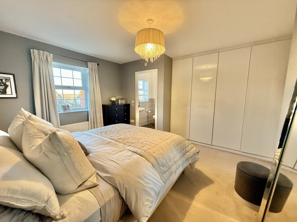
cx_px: 148
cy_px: 111
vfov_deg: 85.7
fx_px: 120
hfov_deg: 102.1
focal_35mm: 14
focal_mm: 2.22
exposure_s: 1/50
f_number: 2.2
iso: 250
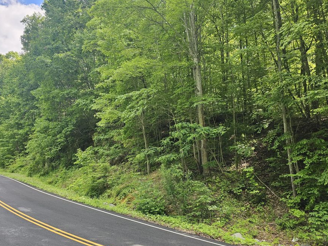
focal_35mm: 27
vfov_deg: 51.2
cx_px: 153
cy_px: 141
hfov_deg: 65.3
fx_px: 256
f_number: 1.7
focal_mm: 6.3
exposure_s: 1/120
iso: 25
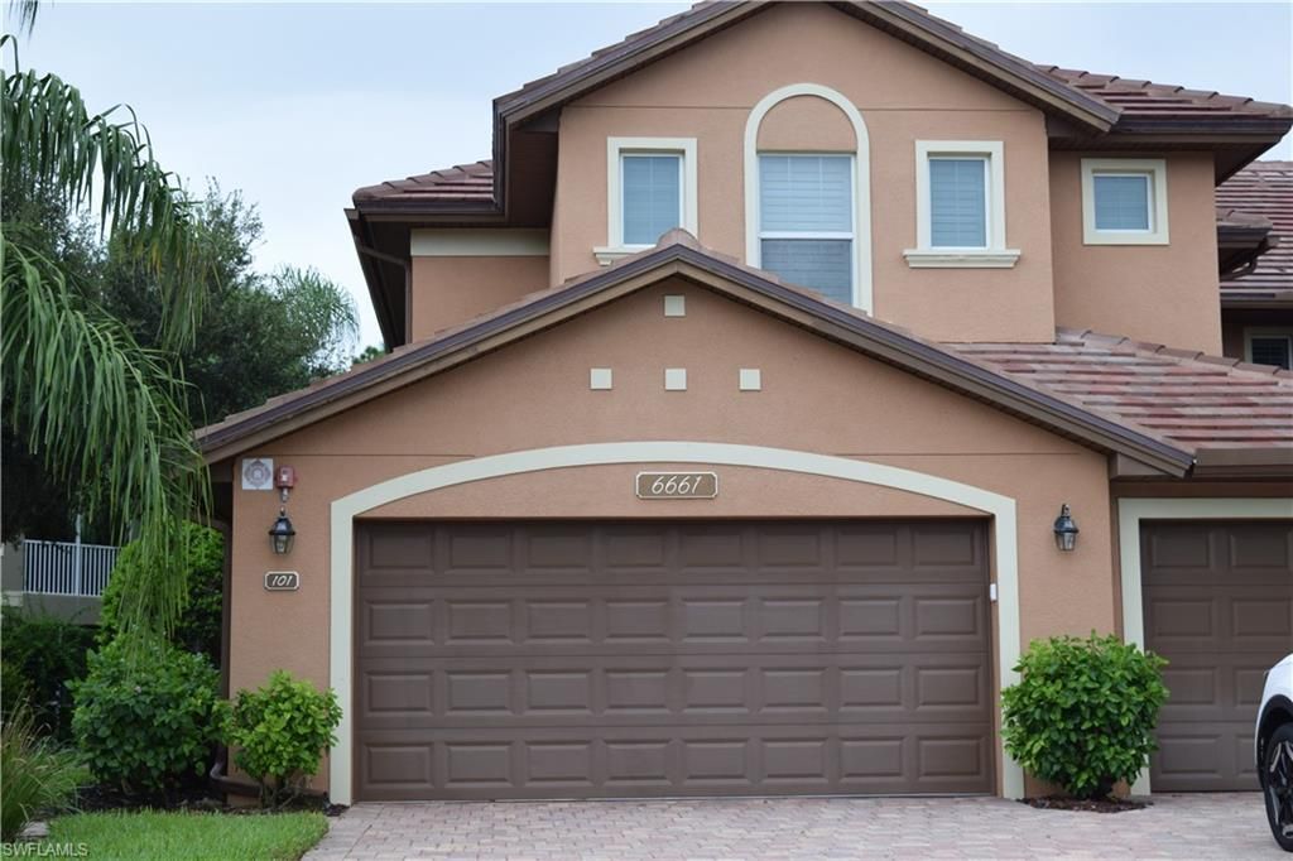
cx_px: 646
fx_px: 2154
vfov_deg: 22.6
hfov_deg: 33.4
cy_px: 430
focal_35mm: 60
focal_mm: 40
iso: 400
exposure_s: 1/250
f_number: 8
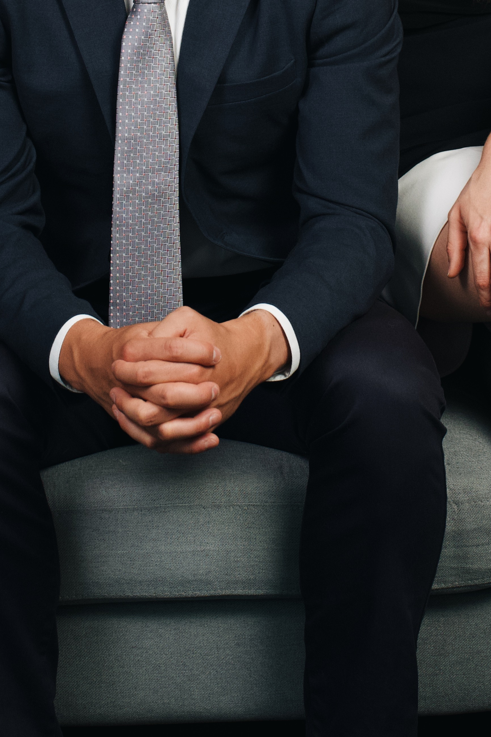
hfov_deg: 11.6
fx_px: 2414
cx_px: 300
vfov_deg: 17.1
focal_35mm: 118
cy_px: 102
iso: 2500
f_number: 4.5
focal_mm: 51
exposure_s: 1/160
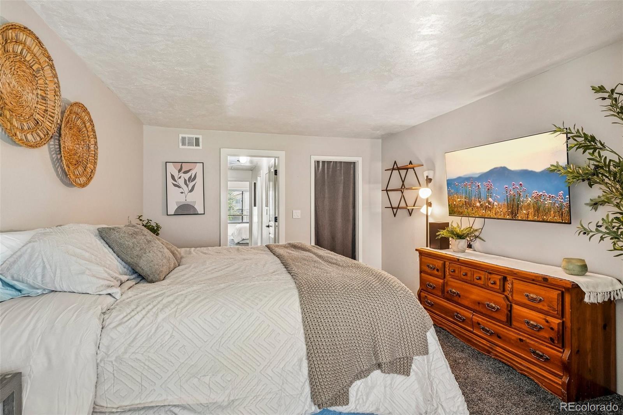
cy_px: 208
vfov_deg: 72.0
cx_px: 312
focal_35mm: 16
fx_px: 285
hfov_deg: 95.0
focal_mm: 11
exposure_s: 1/6
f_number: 8
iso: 500
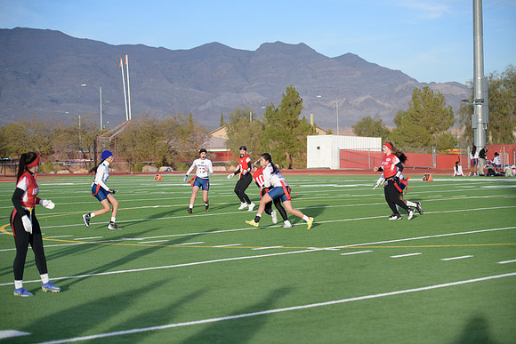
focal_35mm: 92
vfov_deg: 14.9
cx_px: 258
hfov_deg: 22.1
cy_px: 172
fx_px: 1319
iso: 640
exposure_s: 1/4000
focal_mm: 92
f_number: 2.8
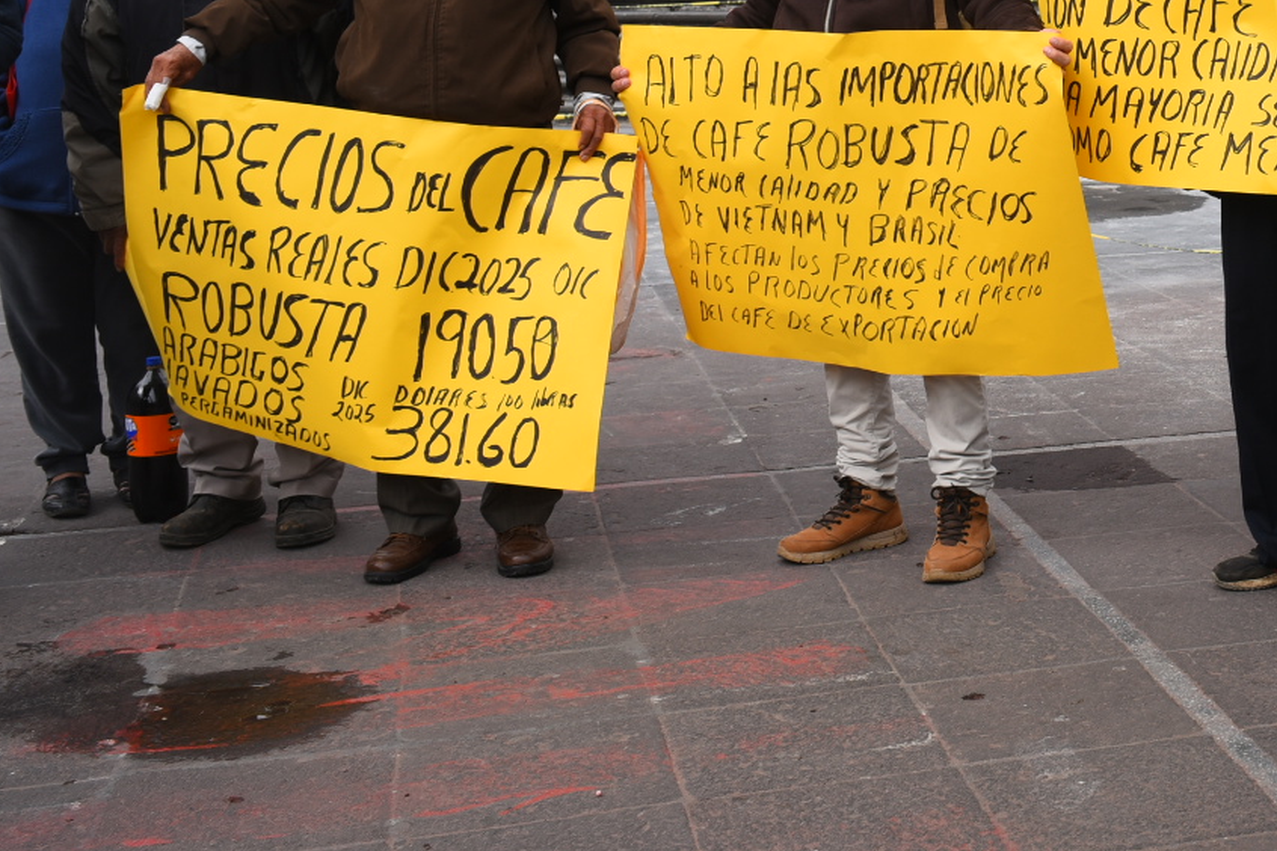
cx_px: 1197
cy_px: 65
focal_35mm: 67
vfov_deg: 19.9
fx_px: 2376
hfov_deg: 28.7
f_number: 7.1
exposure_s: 1/320
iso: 160
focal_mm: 35
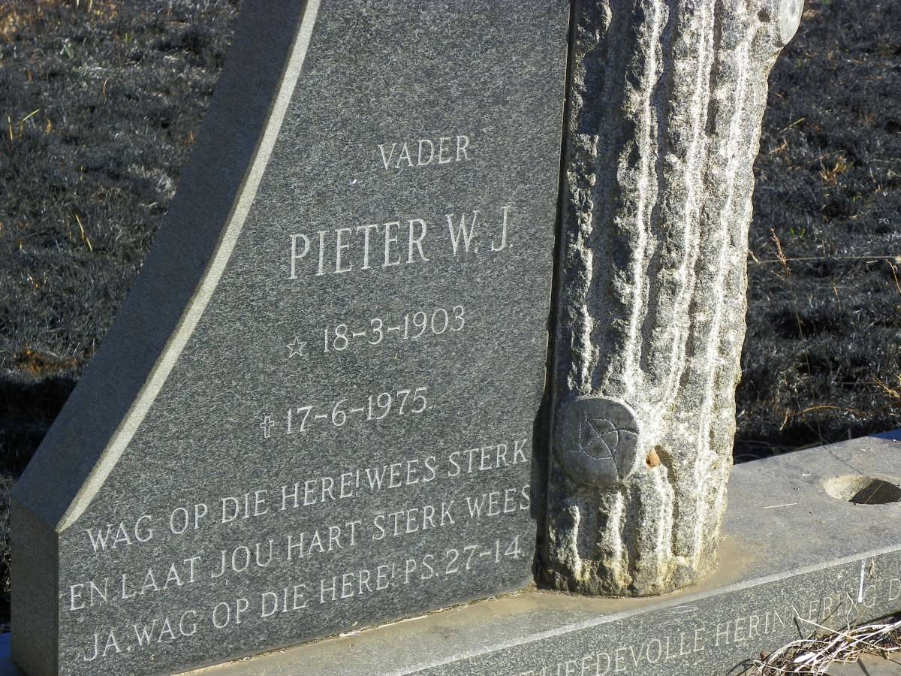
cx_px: 450
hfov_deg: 18.7
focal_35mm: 105
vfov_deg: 14.1
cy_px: 338
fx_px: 2733
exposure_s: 1/200
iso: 64
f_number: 4
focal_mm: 18.8
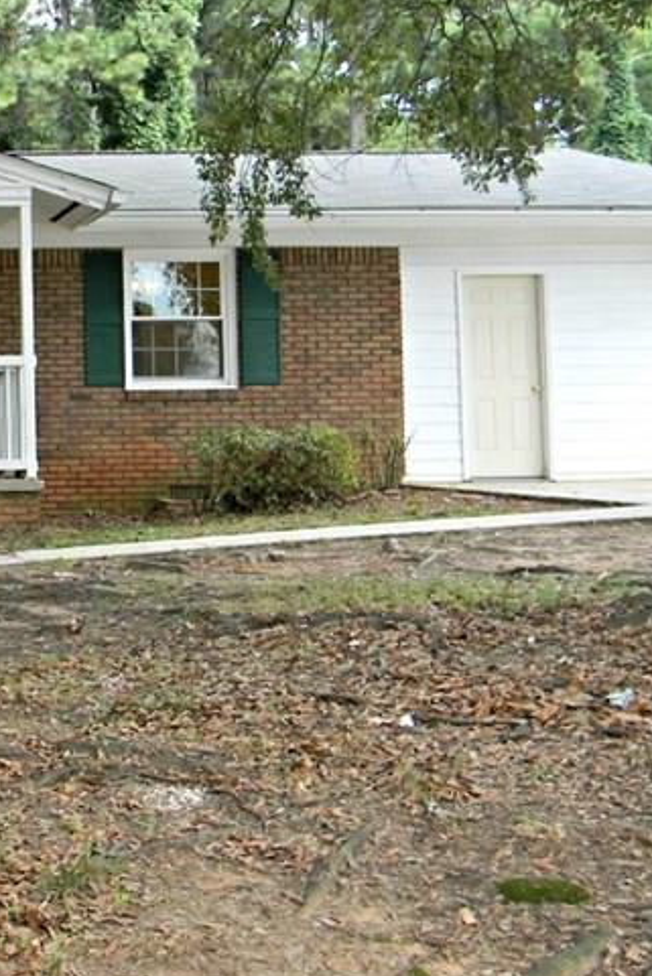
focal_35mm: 62
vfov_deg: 32.3
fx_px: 1683
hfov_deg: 19.3
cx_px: -317
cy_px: 418
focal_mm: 5
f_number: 3.5
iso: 80
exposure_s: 1/40.8
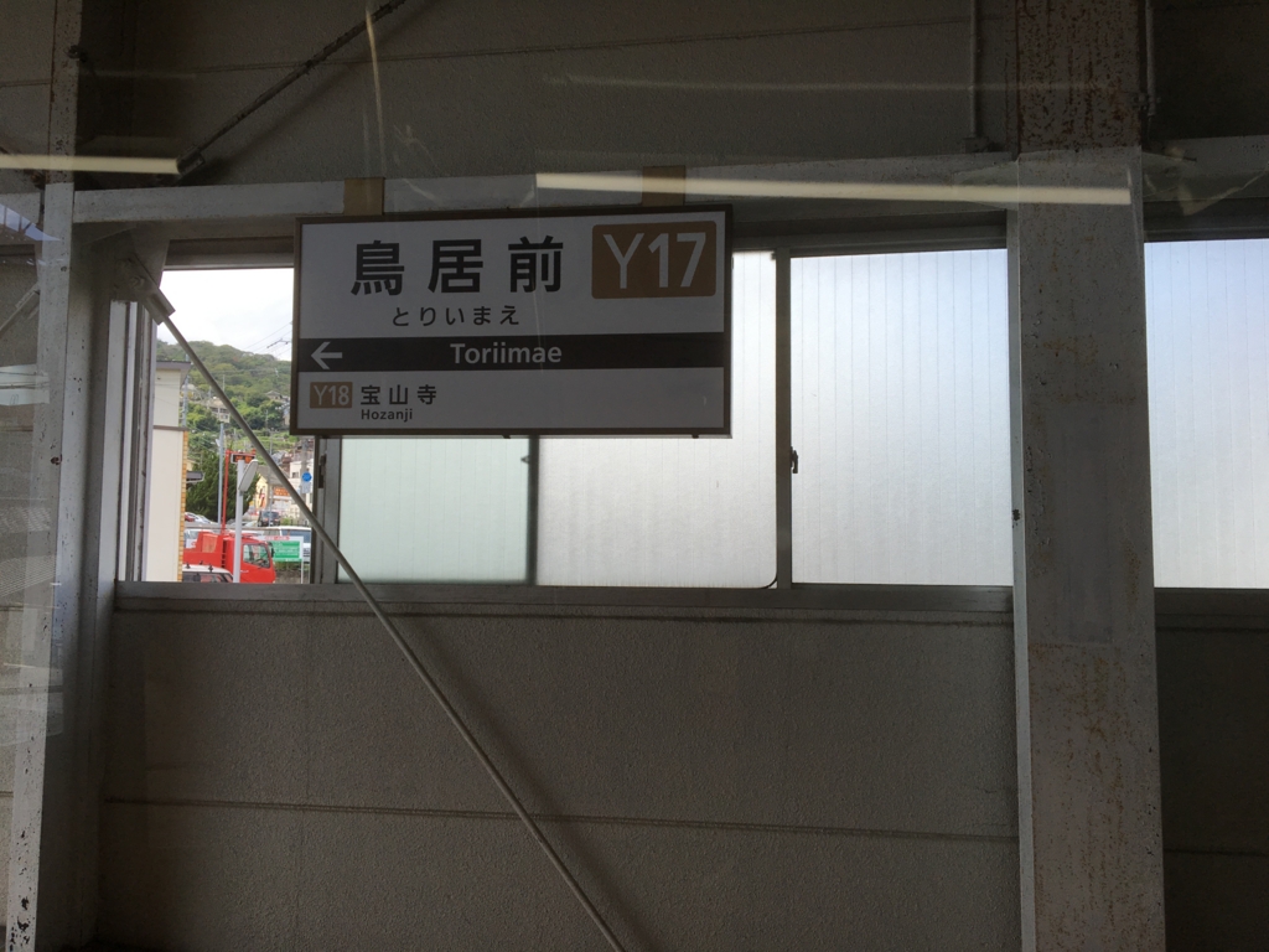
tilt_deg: +4.9
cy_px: 476
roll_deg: -0.7
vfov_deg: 48.2
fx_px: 1063
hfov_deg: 61.7
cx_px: 634
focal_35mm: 29
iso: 25
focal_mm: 4.15
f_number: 2.2
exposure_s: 1/557
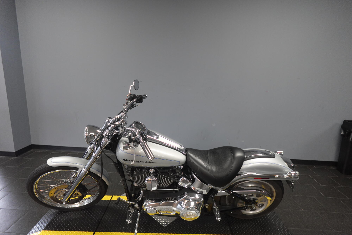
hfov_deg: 84.0
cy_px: 118
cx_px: 176
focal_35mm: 20
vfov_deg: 61.9
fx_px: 196
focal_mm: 7.6
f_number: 2
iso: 400
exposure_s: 1/80
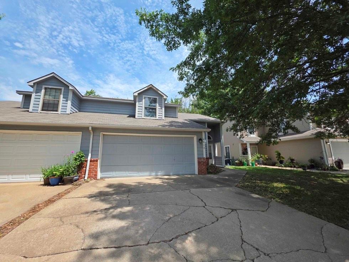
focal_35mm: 13
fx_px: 131
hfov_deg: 106.2
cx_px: 174
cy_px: 131
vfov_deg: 89.9
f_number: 1.9
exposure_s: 1/1550
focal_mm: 2.2
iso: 40
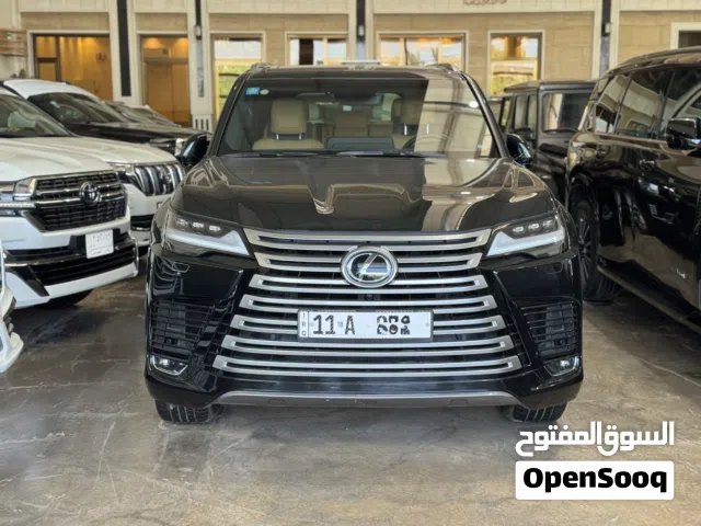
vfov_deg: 30.3
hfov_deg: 39.7
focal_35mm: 48
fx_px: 972
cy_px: 263
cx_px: 350
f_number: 1.78
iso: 80
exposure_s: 1/101
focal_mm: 6.76
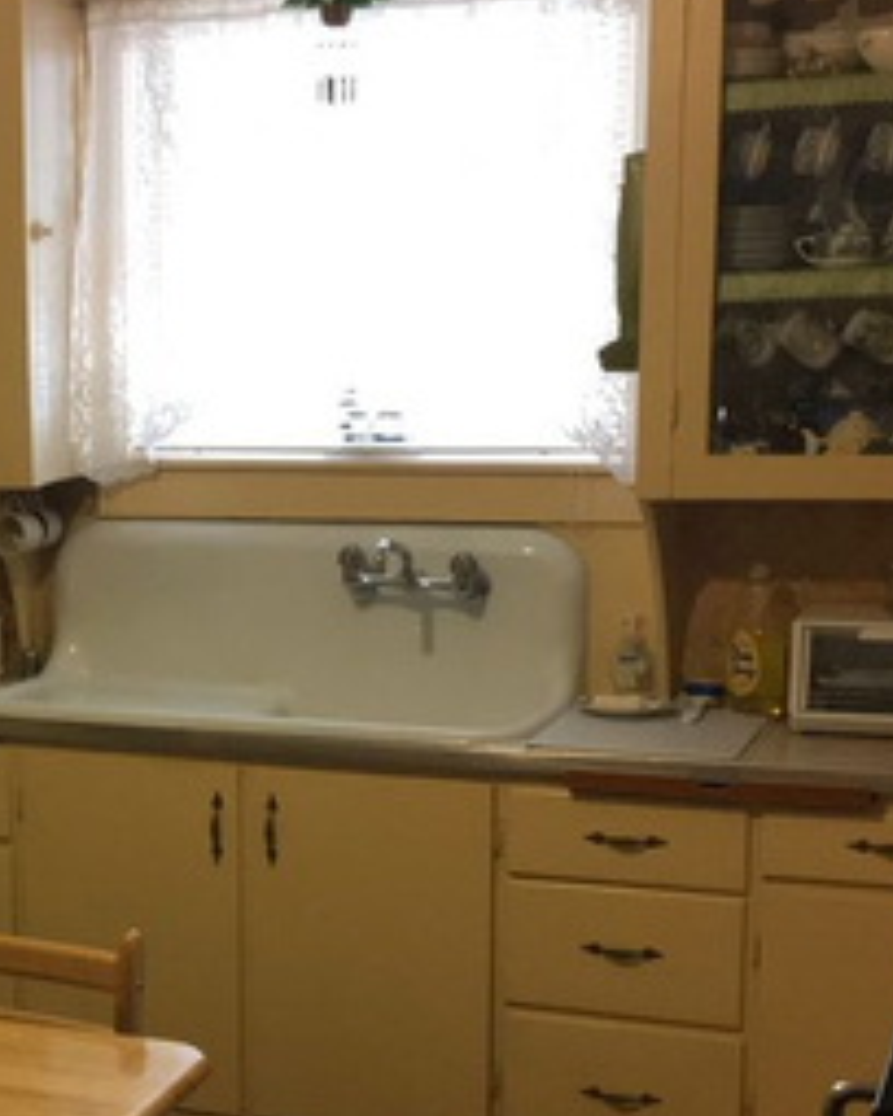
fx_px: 2346
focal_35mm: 71
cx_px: -26
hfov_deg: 20.8
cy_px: 740
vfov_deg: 26.6
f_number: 2.2
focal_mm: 4.15
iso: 160
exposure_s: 1/30
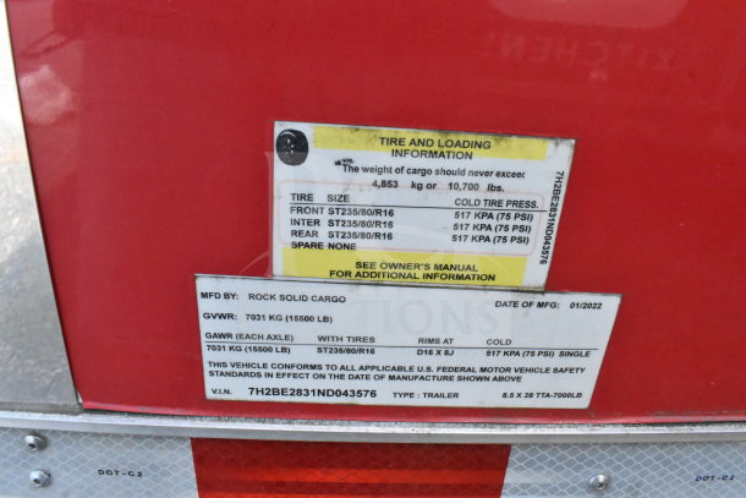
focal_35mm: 27
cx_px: 373
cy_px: 249
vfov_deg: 48.0
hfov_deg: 67.4
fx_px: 560
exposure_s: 1/800
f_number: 14
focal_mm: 18
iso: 6400
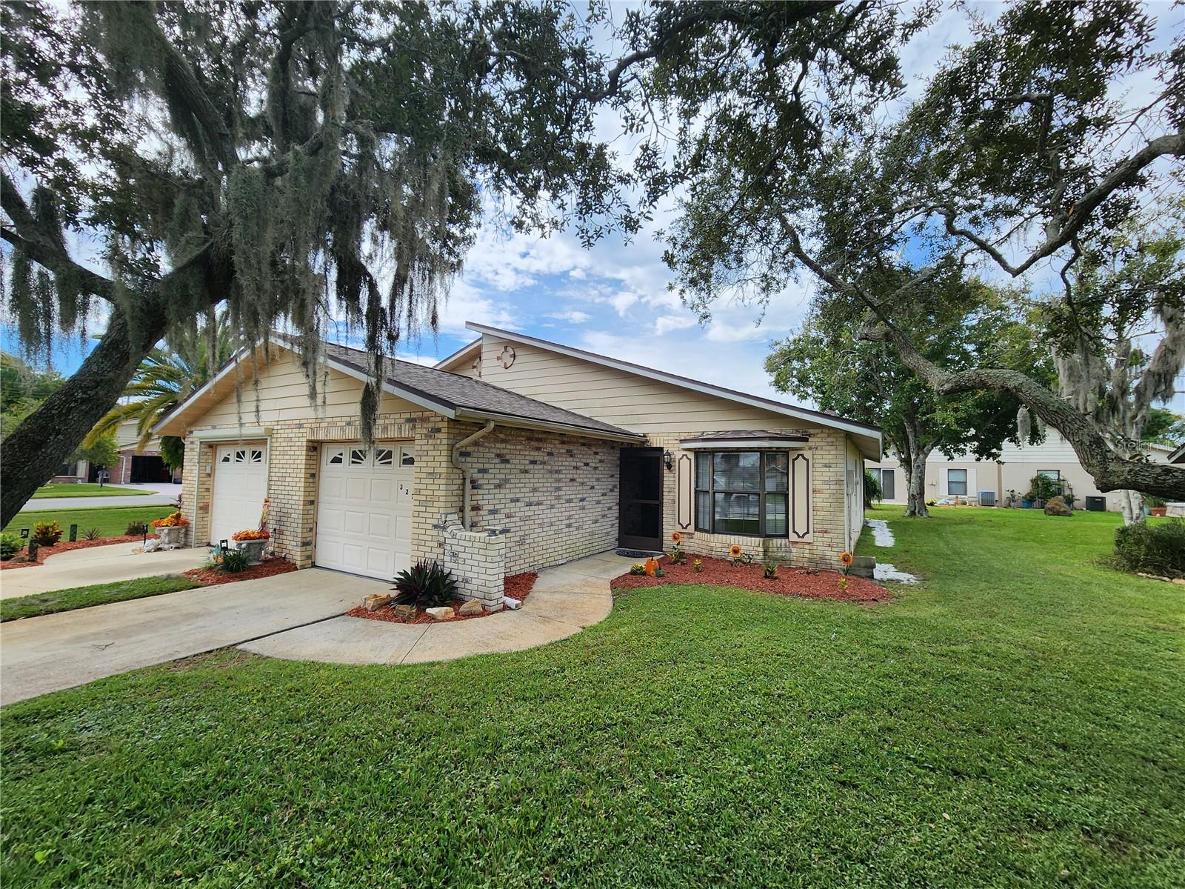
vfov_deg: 89.9
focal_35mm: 13
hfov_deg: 106.2
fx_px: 445
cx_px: 592
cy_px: 444
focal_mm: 2.2
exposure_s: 1/1369
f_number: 2.2
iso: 50
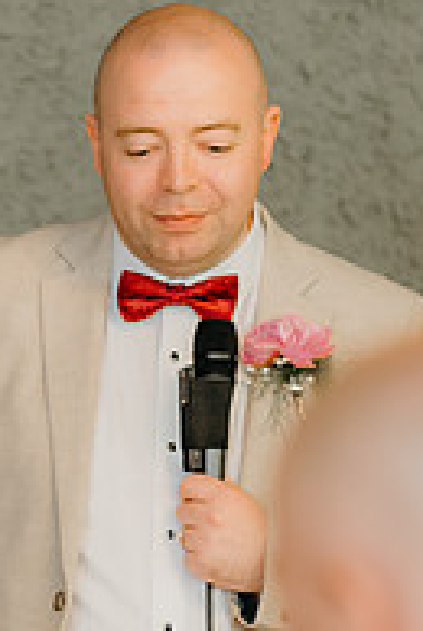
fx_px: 5163
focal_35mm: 294
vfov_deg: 7.0
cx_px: -13
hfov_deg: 4.7
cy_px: 504
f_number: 2
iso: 1250
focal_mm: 85
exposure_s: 1/200
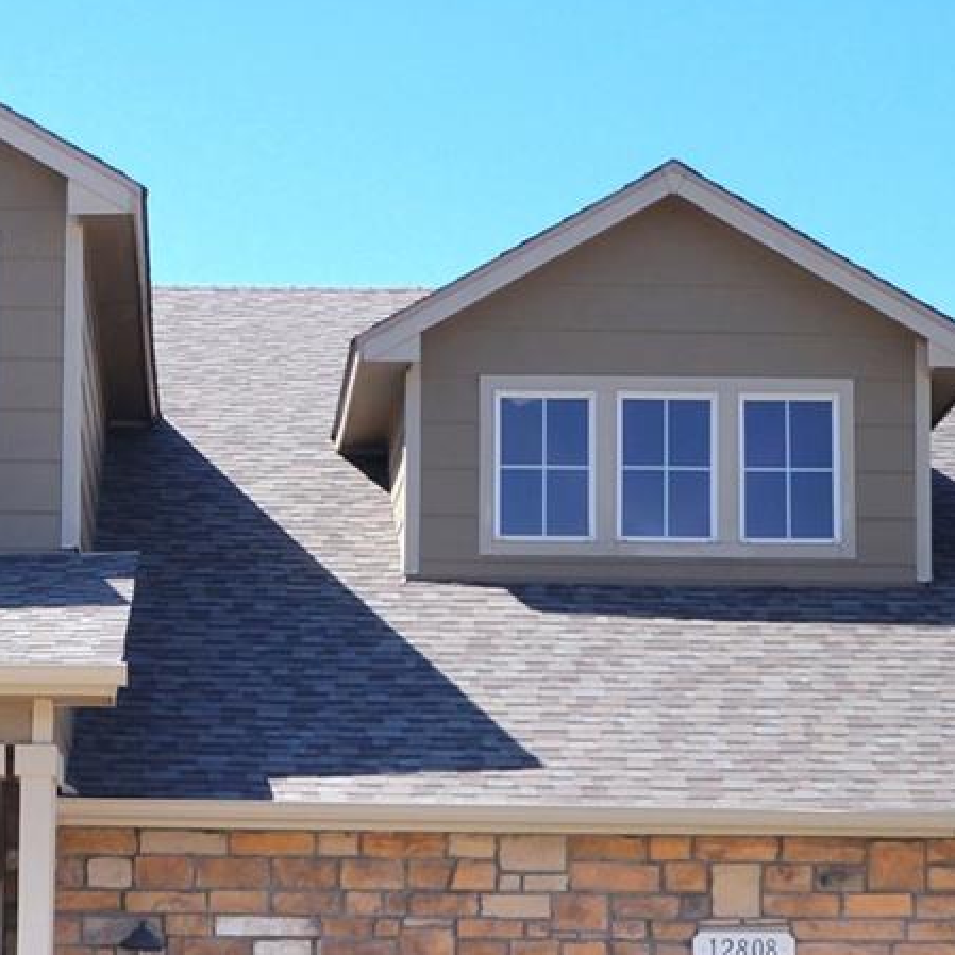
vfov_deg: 14.7
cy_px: 764
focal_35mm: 118
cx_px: 185
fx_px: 3683
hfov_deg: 14.7
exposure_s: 1/100
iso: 100
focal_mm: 26
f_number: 13
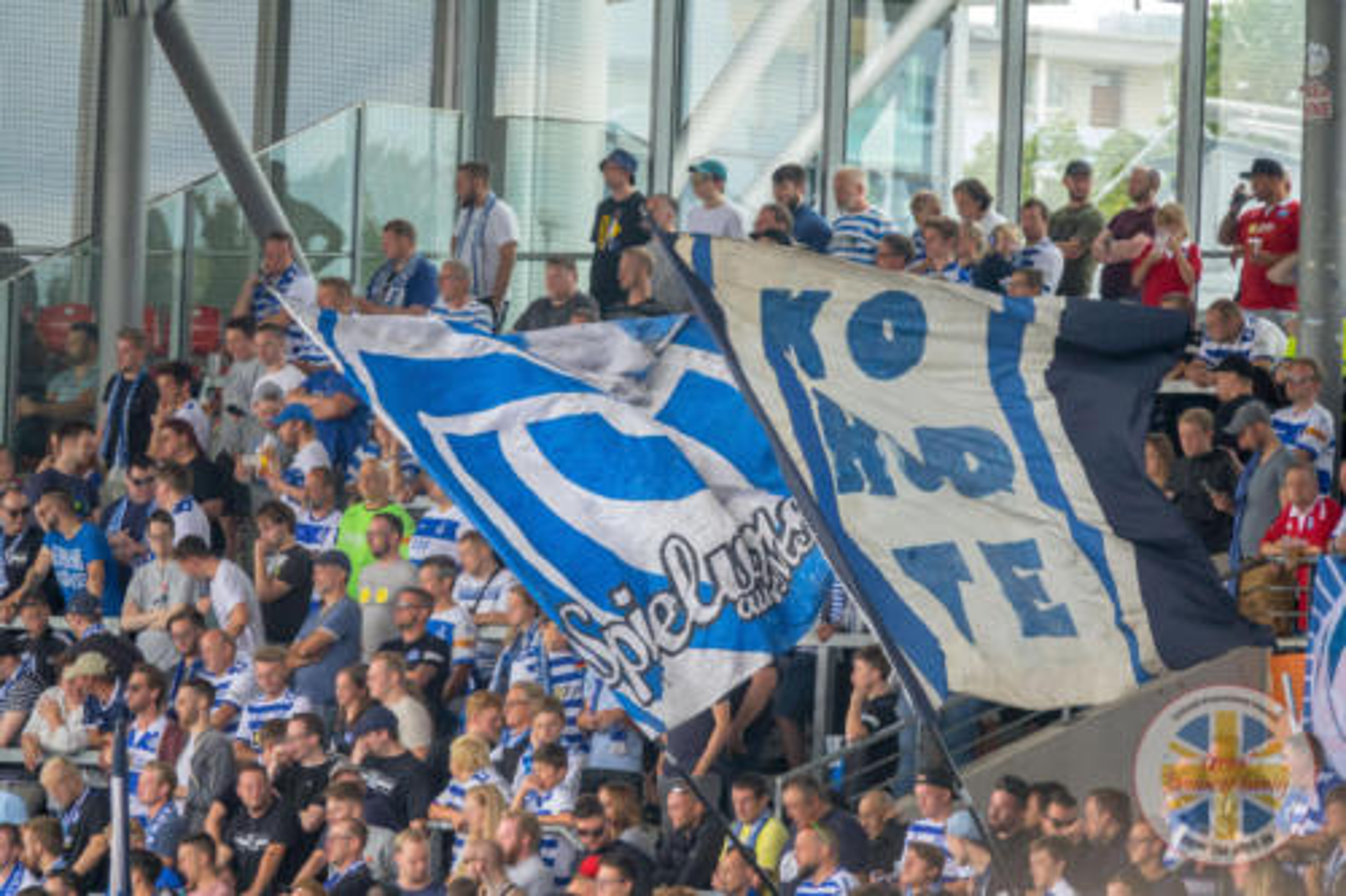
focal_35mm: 371
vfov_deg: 3.7
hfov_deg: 5.6
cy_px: 448
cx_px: 673
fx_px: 13866
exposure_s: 1/1000
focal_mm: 135.89
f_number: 4
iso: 800
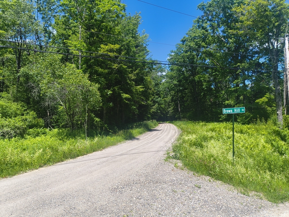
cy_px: 108
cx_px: 144
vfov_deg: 54.9
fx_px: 209
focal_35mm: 25
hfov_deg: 69.4
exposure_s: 1/826
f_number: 1.7
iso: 100
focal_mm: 4.68
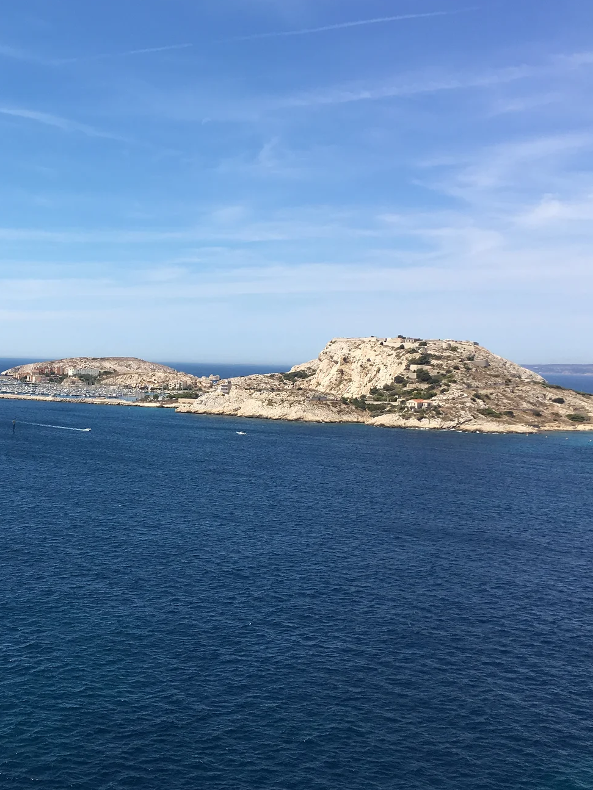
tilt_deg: -0.6
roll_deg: -2.4
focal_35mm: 43
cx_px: 101
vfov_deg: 43.8
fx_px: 982
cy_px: 367
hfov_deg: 32.5
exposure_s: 1/1923
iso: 25
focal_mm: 4.15
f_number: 2.2
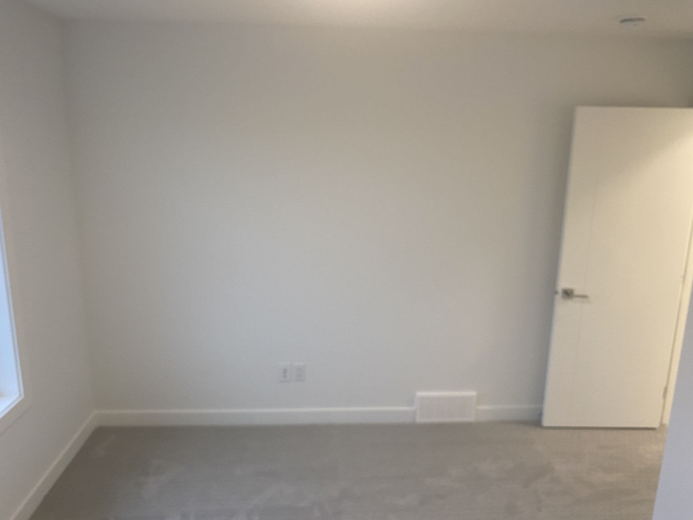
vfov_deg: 53.1
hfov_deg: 67.3
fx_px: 521
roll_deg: -1.1
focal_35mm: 26
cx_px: 346
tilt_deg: -14.7
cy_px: 260
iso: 100
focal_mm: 4.25
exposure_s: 1/60
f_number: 1.8
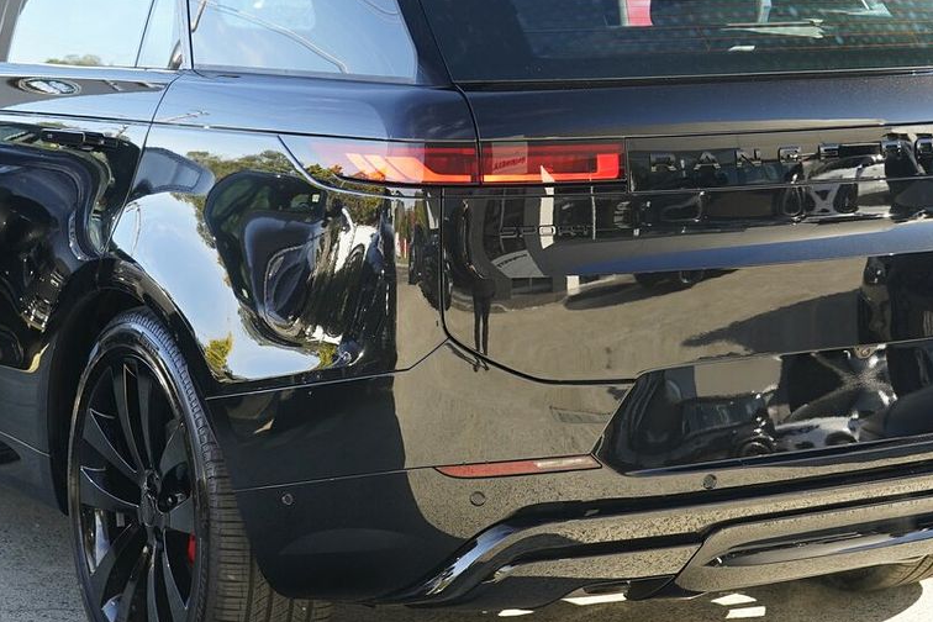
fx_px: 1892
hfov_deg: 27.7
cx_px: 425
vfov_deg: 18.7
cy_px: 272
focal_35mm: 73
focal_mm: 46
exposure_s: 1/200
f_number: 6.3
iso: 1000
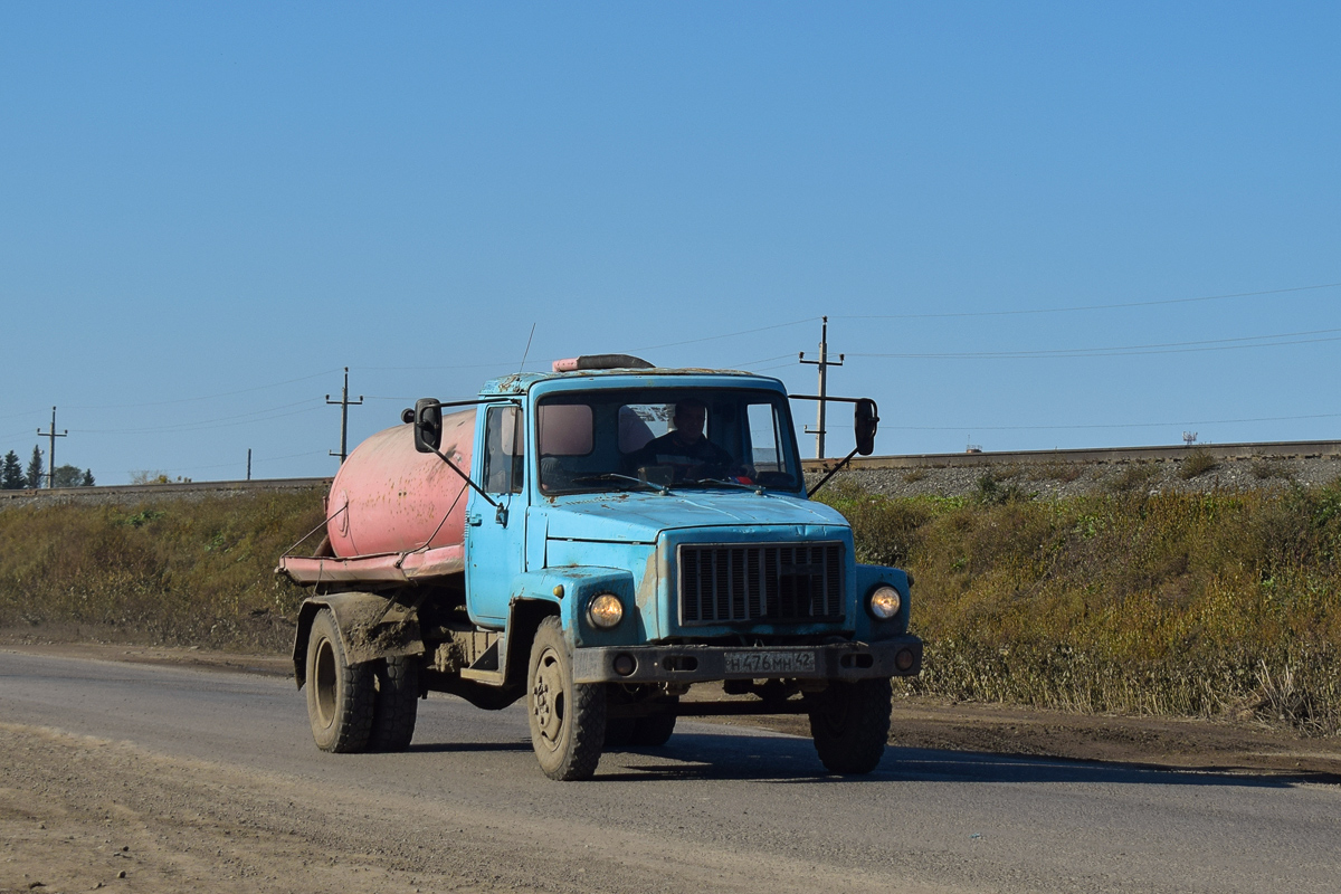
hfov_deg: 29.2
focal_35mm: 69
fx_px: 2570
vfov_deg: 19.7
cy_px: 447
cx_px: 670
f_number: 5.6
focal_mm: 46
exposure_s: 1/1000
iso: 100
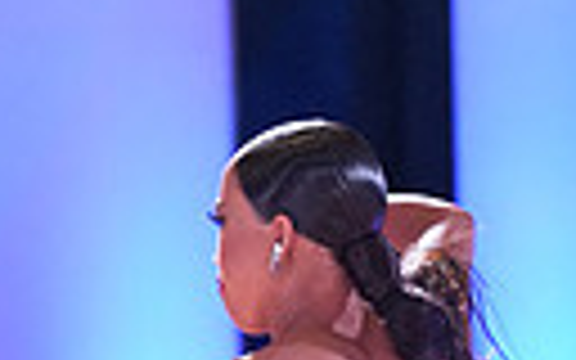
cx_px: 772
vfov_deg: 1.5
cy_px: 778
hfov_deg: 2.5
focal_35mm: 850
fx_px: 13343
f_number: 4.5
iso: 3200
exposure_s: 1/250
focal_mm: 184
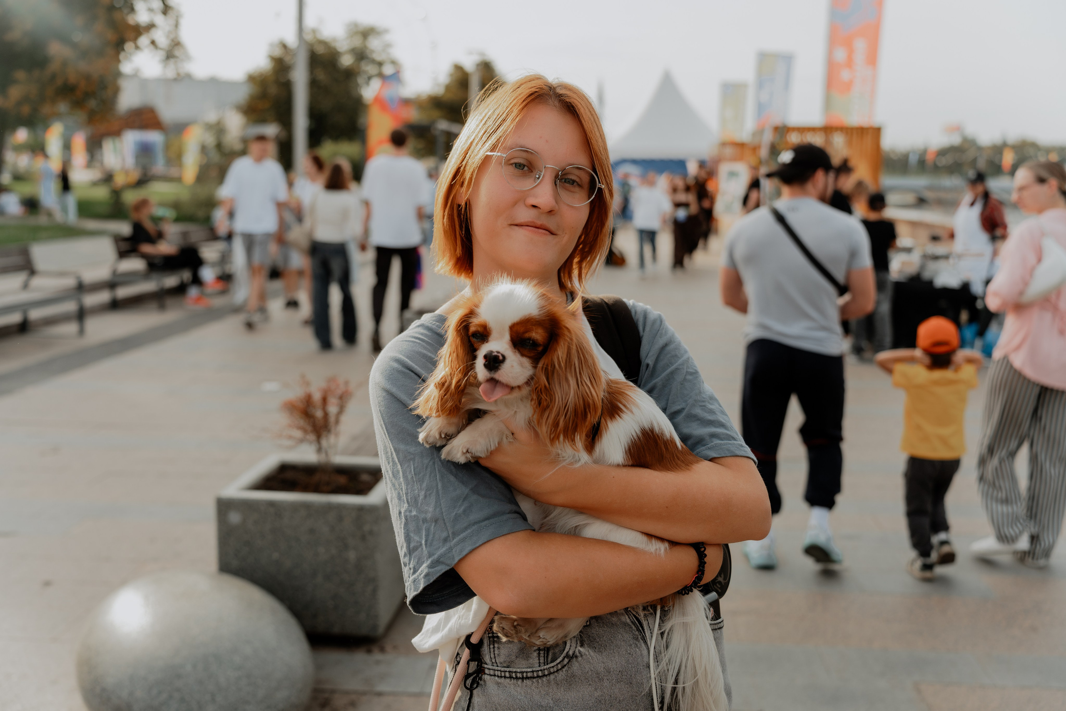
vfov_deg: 36.9
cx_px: 533
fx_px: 1066
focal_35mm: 36
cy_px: 356
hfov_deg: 53.1
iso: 250
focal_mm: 36
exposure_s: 1/1250
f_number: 3.2
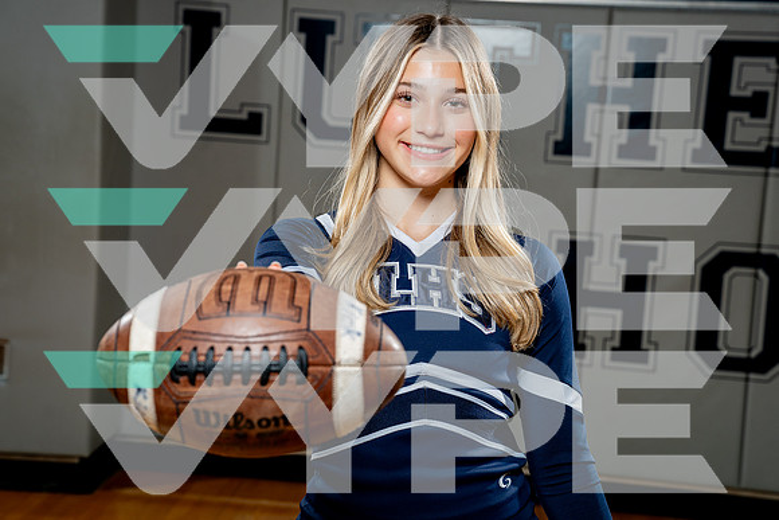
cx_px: 383
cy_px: 259
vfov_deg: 20.0
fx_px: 1475
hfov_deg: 29.6
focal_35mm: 68
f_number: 5.6
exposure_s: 1/250
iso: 250
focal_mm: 64
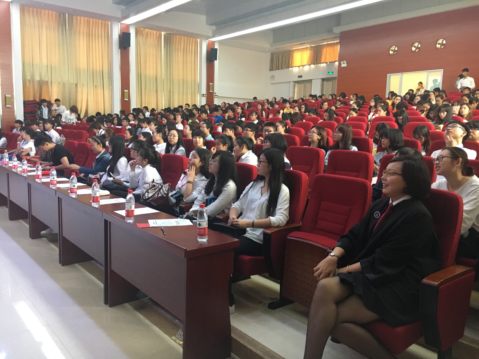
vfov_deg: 48.2
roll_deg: -0.9
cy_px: 180
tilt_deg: -6.7
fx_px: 401
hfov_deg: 61.7
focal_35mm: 29
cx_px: 240
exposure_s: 1/25
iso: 200
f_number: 2.2
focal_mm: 4.15
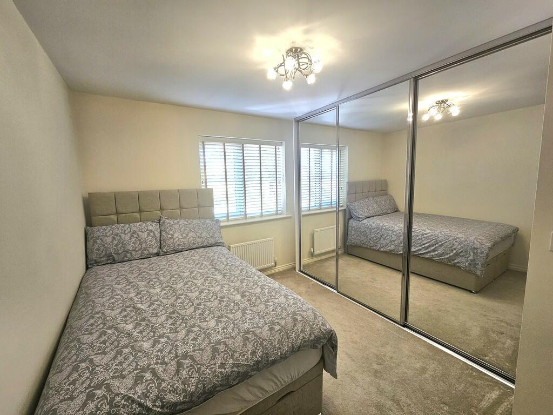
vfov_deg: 89.9
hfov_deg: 106.2
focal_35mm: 13
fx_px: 208
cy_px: 208
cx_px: 276
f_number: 2.2
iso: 80
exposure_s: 1/50
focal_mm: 2.2
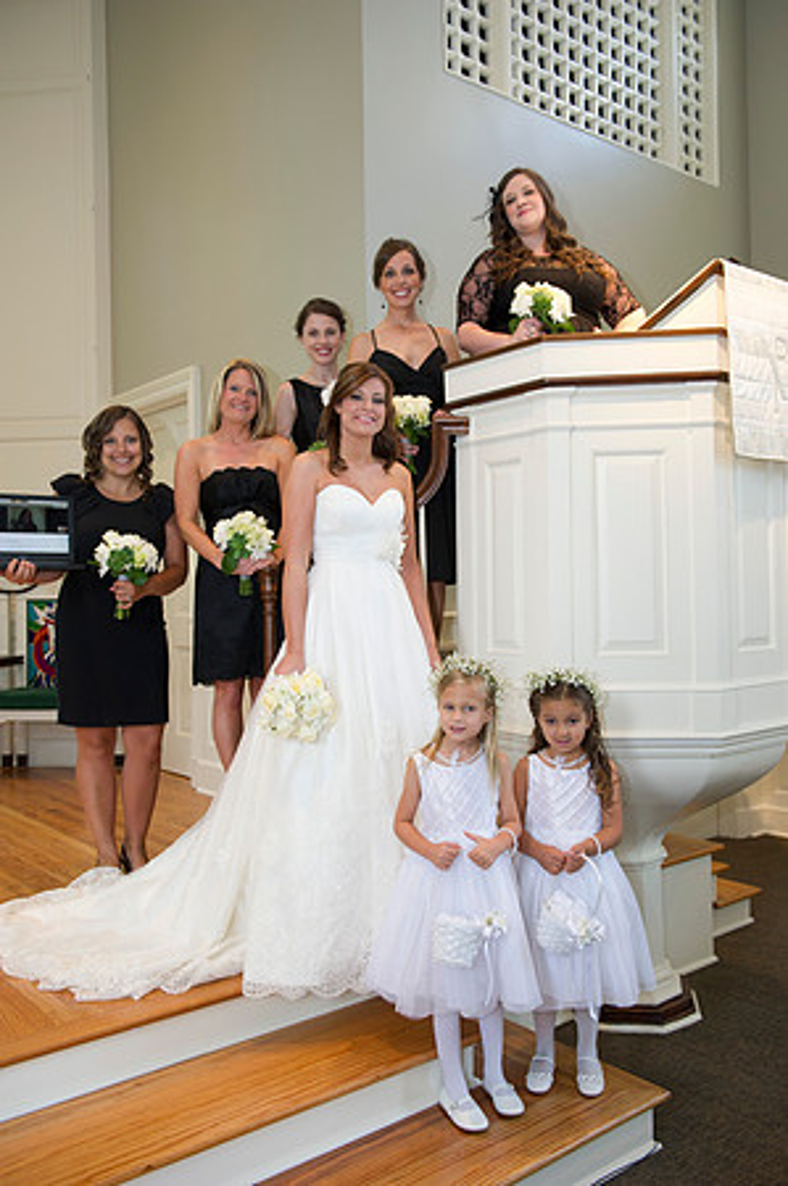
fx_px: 1020
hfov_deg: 42.2
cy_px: 593
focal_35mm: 31
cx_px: 394
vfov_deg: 60.3
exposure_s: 1/125
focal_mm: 31
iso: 800
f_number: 4
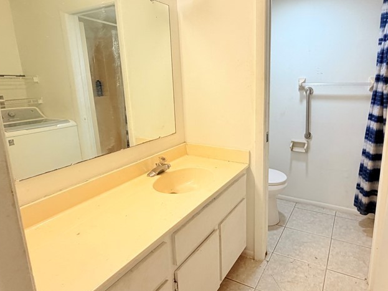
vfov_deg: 58.7
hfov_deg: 73.6
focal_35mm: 23
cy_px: 130
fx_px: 258
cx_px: 220
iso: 160
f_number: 2.2
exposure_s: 1/120
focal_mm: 2.22
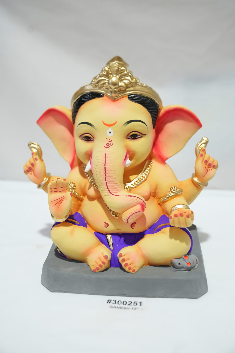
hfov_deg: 31.2
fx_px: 421
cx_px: 118
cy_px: 176
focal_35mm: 43
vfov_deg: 45.4
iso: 800
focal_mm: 43
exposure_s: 1/200
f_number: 3.5
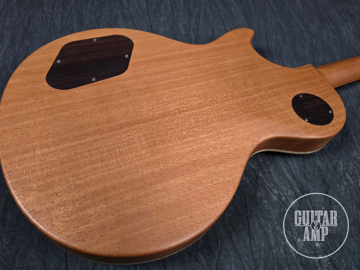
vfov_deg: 56.8
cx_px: 173
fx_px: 250
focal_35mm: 24
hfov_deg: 71.6
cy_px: 131
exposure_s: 1/120
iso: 500
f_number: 1.7
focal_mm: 6.3
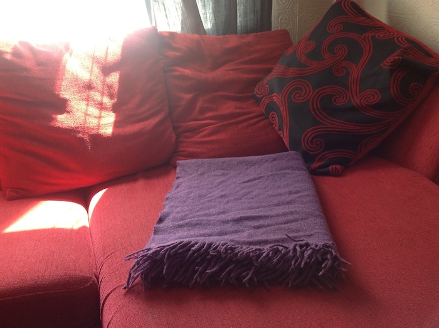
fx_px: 443
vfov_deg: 40.6
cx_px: 220
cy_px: 164
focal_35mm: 35
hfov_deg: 52.7
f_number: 2.4
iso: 64
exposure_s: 1/40
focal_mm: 4.28
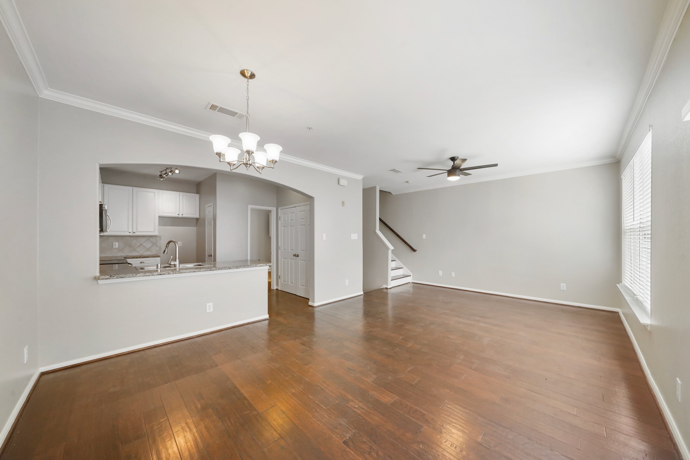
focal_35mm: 12
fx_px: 230
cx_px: 345
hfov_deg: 112.6
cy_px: 230
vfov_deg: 90.0
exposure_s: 1/30
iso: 200
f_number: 8
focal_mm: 12
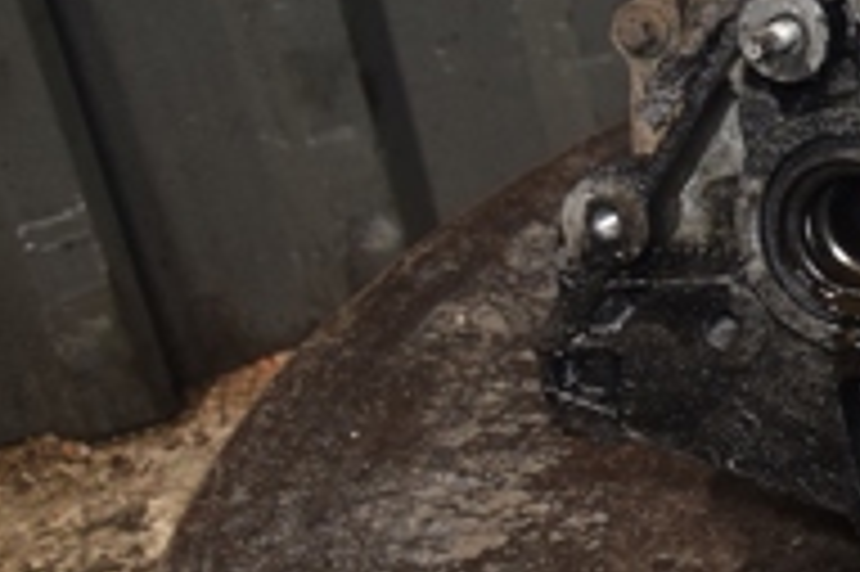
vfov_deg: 12.8
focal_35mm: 106
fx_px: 2522
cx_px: 1432
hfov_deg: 16.8
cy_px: 27
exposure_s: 1/60
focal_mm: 21
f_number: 5
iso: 800
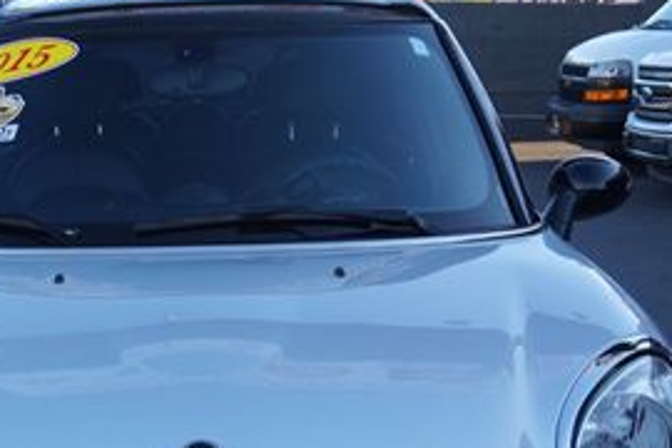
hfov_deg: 27.8
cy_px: 458
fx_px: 1325
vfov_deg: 18.6
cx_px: 124
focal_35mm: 71
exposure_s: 1/80
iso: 100
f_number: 5.6
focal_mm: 20
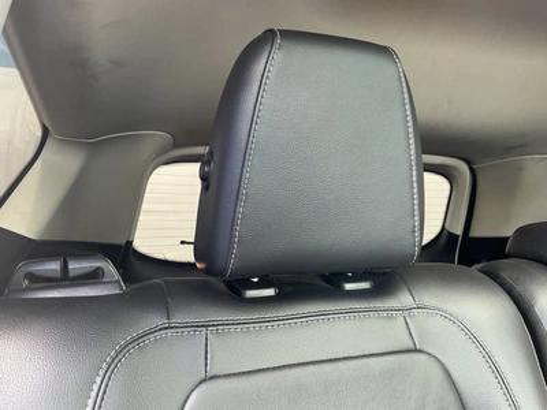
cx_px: 274
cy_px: 205
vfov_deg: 49.7
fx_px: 442
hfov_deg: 63.4
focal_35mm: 28
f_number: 1.8
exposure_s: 1/60
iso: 125
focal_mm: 3
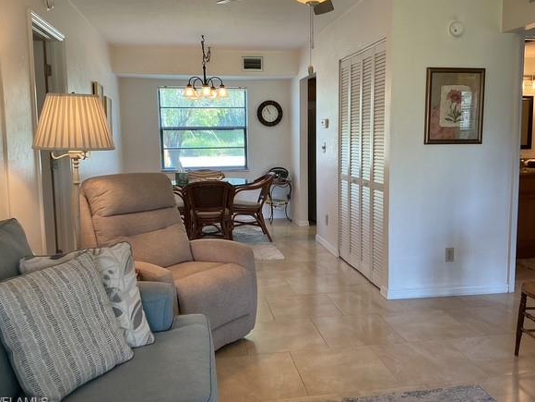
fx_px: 495
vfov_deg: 44.1
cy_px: 189
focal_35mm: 32
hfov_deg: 56.8
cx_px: 276
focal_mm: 3
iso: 64
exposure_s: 1/60
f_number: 1.8
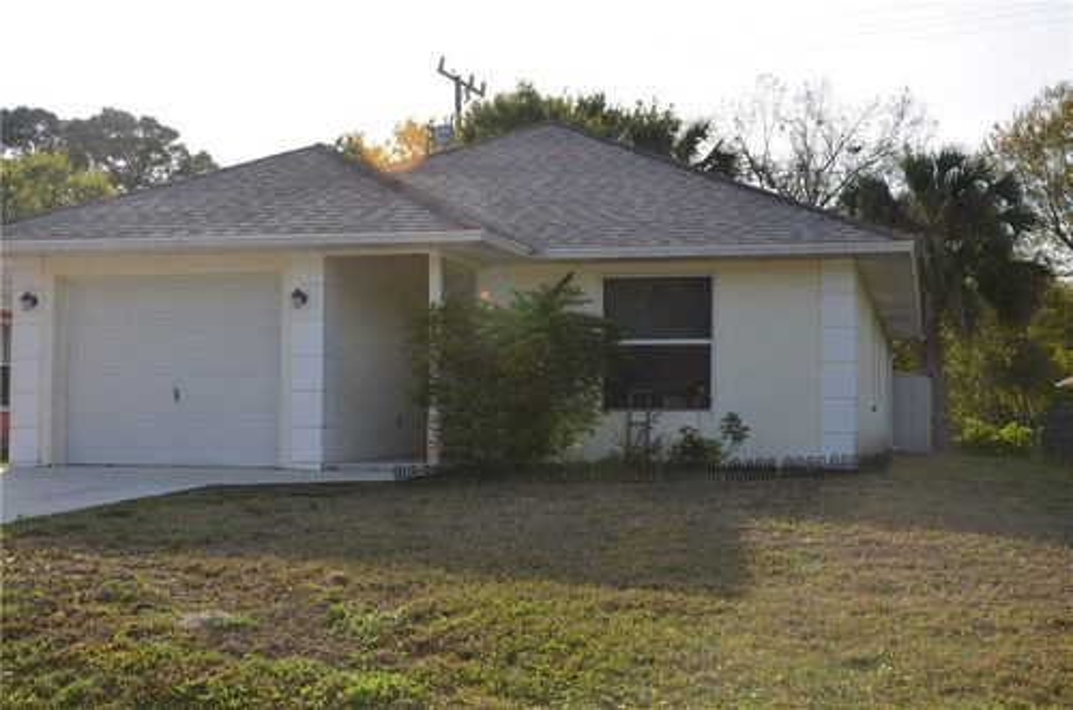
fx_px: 1427
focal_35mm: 48
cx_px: 536
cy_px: 355
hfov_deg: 41.2
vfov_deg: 27.9
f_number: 7.1
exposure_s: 1/250
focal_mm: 32
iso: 100
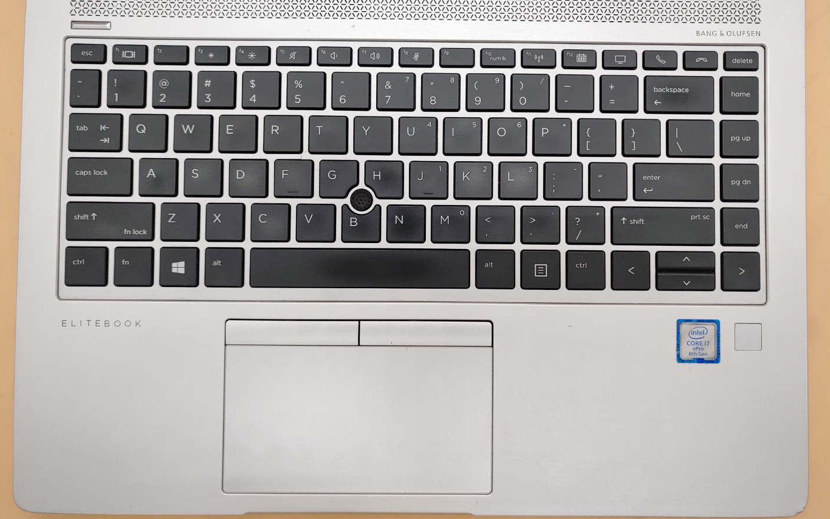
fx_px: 633
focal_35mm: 28
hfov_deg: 66.5
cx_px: 414
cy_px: 228
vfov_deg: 44.5
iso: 50
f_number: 1.8
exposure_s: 1/120
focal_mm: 4.36
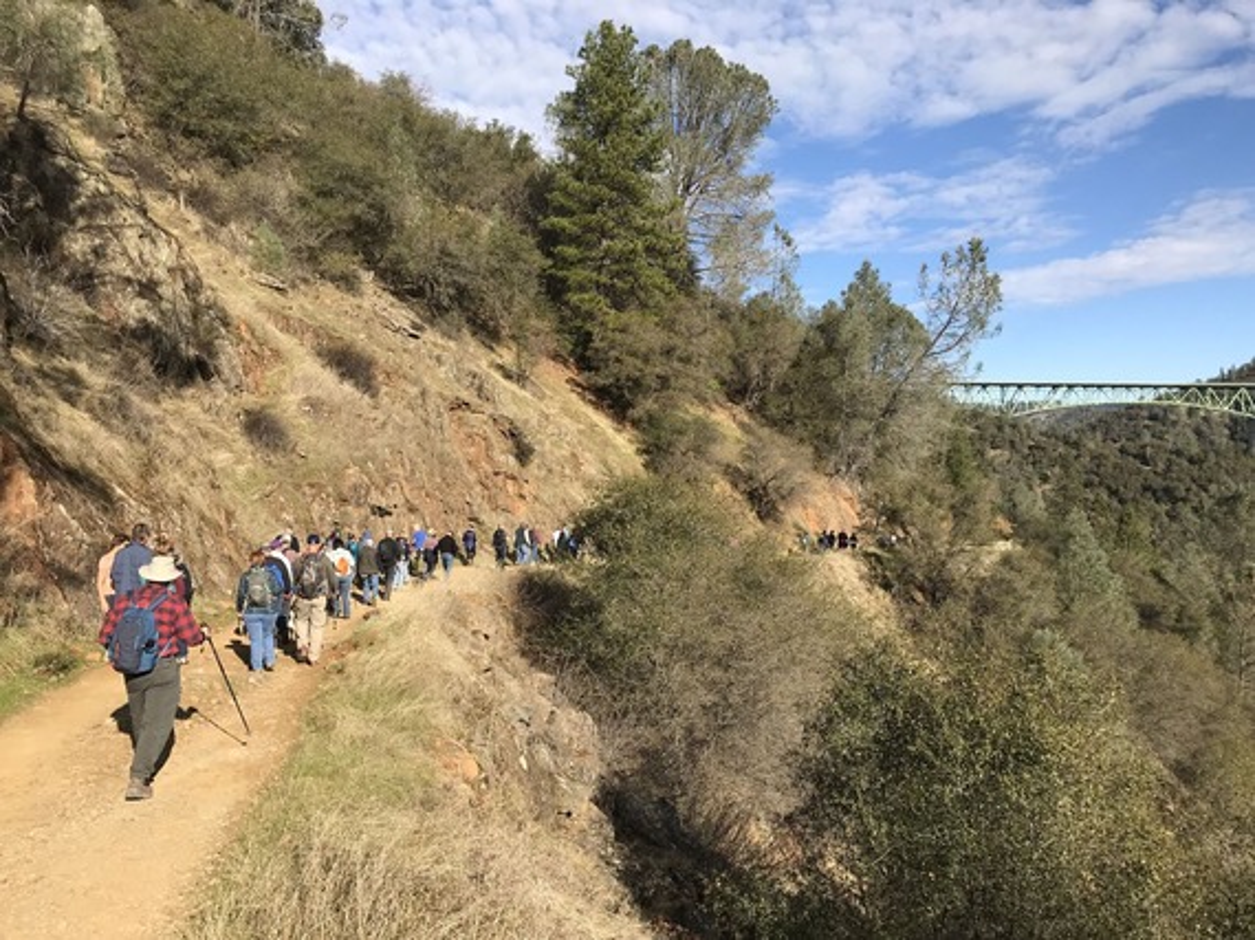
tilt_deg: -0.2
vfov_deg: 49.7
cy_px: 470
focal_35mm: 28
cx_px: 628
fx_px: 1015
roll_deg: -0.3
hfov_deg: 63.5
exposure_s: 1/2037
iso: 20
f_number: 1.8
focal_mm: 3.99
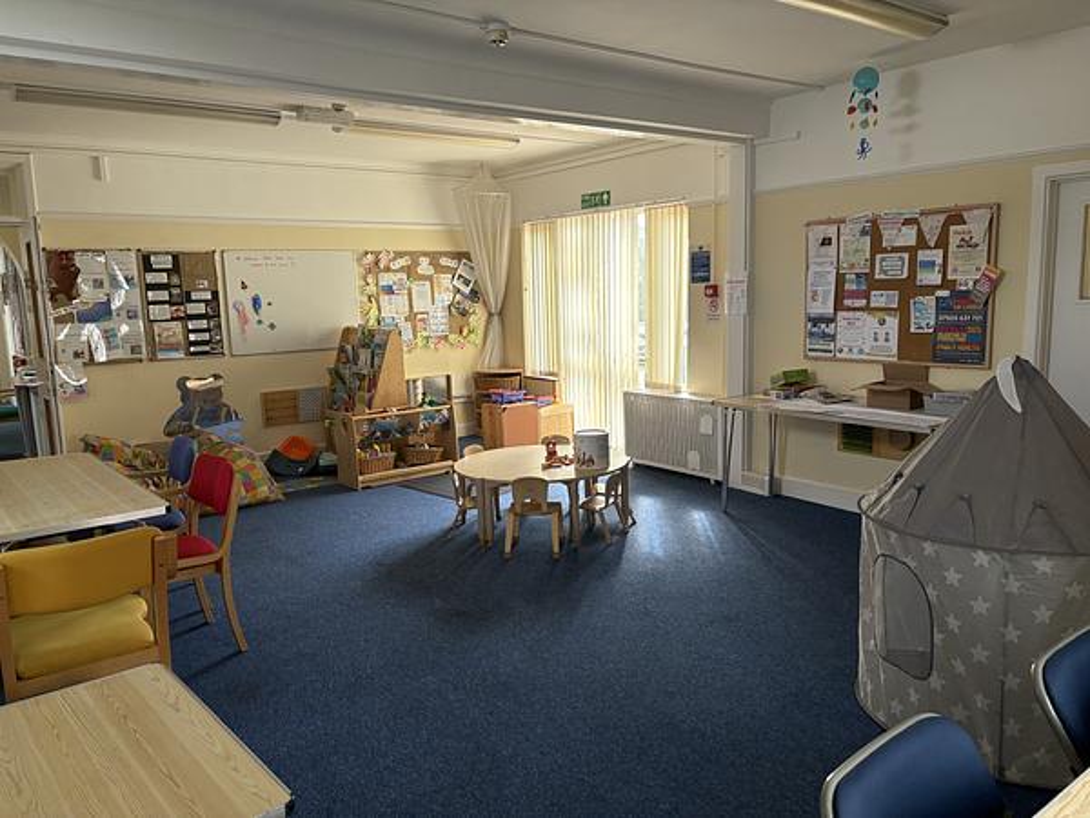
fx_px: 819
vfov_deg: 53.1
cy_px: 409
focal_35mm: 26
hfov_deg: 67.3
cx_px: 545
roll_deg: +2.4
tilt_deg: -8.2
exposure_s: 1/187
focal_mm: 5.96
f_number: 1.6
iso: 125
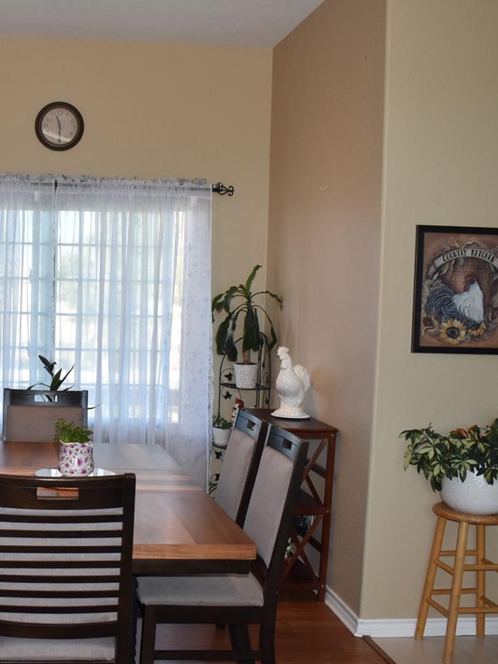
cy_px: 335
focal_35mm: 46
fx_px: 883
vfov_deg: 41.2
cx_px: 55
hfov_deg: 30.2
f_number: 5
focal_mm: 18
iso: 560
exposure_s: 1/200
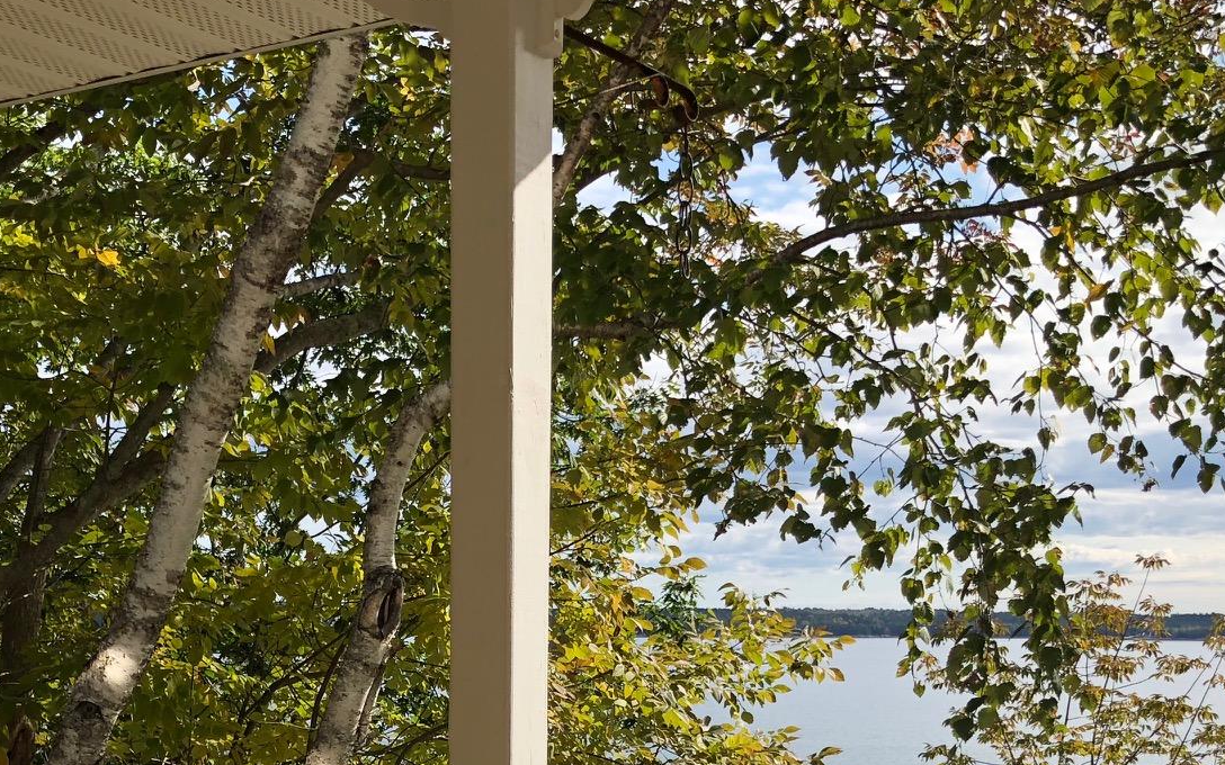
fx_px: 1836
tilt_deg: -5.1
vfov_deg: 22.6
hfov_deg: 36.8
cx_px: 517
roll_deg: -1.0
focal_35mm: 55
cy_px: 763
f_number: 1.8
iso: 20
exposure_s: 1/1845
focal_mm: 3.99
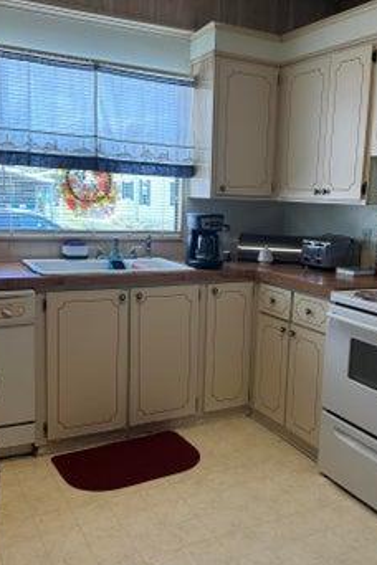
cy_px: 289
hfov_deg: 37.7
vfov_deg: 54.4
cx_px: 223
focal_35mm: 35
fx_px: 550
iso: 100
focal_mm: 6.86
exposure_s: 1/153
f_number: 1.78
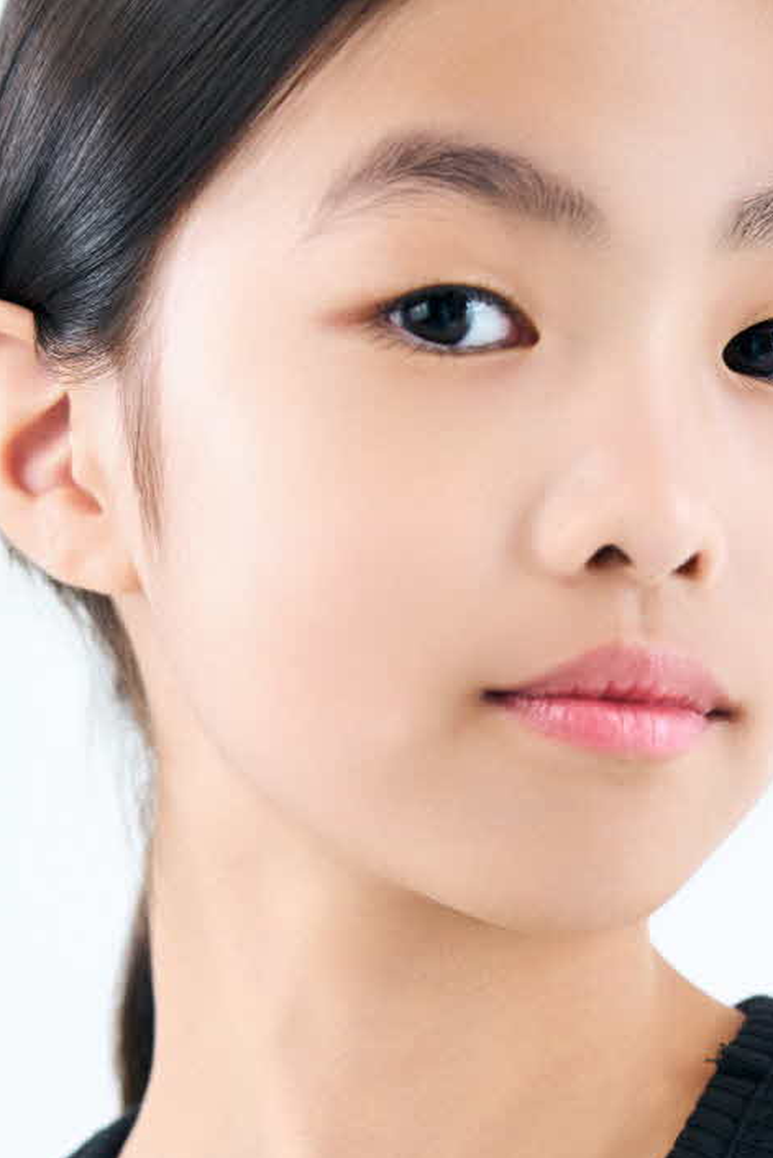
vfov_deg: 9.2
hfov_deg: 6.2
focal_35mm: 223
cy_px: 821
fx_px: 7178
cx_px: 420
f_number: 4.5
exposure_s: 1/160
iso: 100
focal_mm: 105
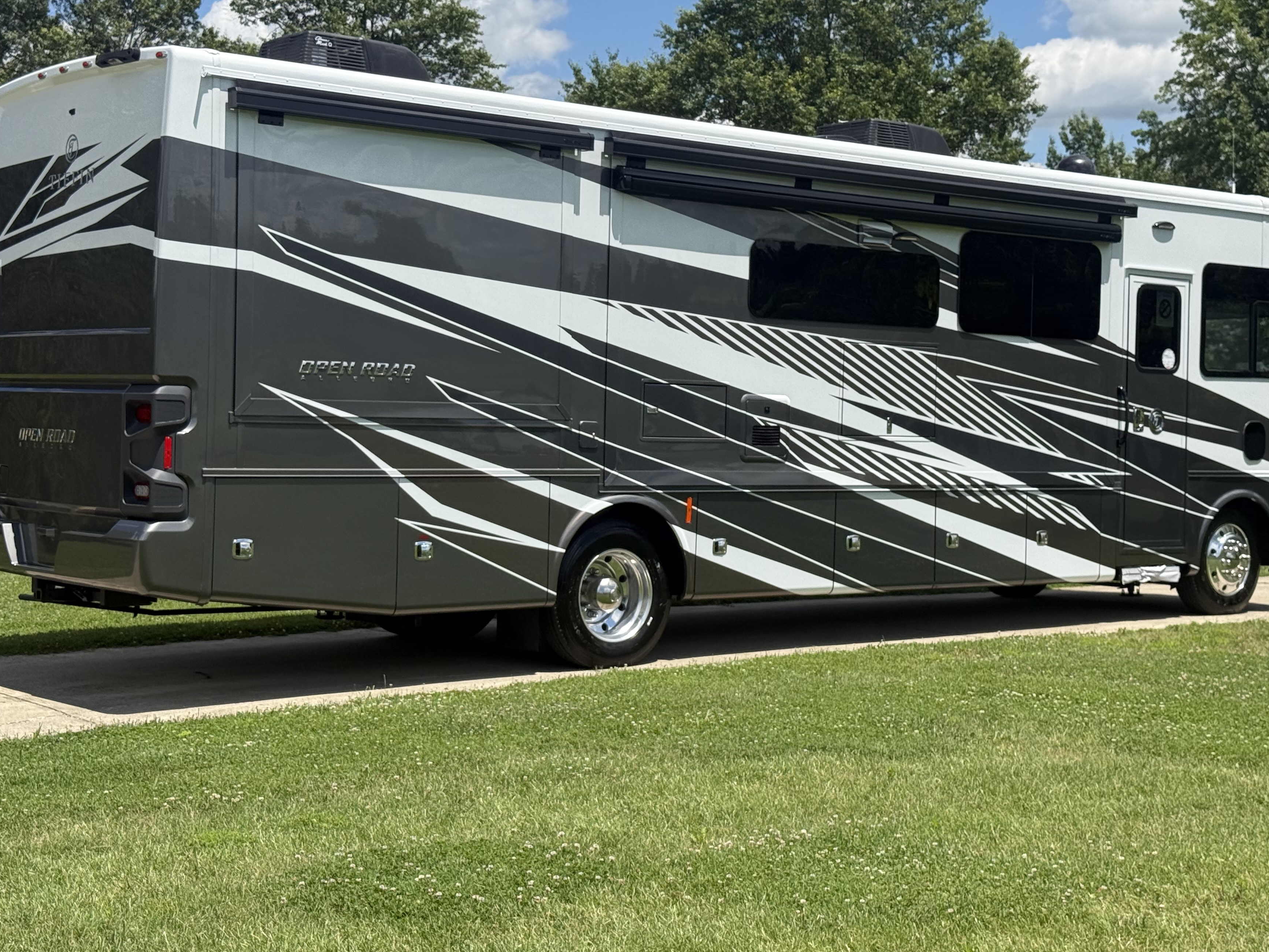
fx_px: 2053
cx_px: 637
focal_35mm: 56
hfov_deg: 34.3
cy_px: 426
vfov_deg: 26.1
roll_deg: +1.6
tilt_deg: -0.9
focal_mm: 6.76
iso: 80
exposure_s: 1/6536
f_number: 1.78
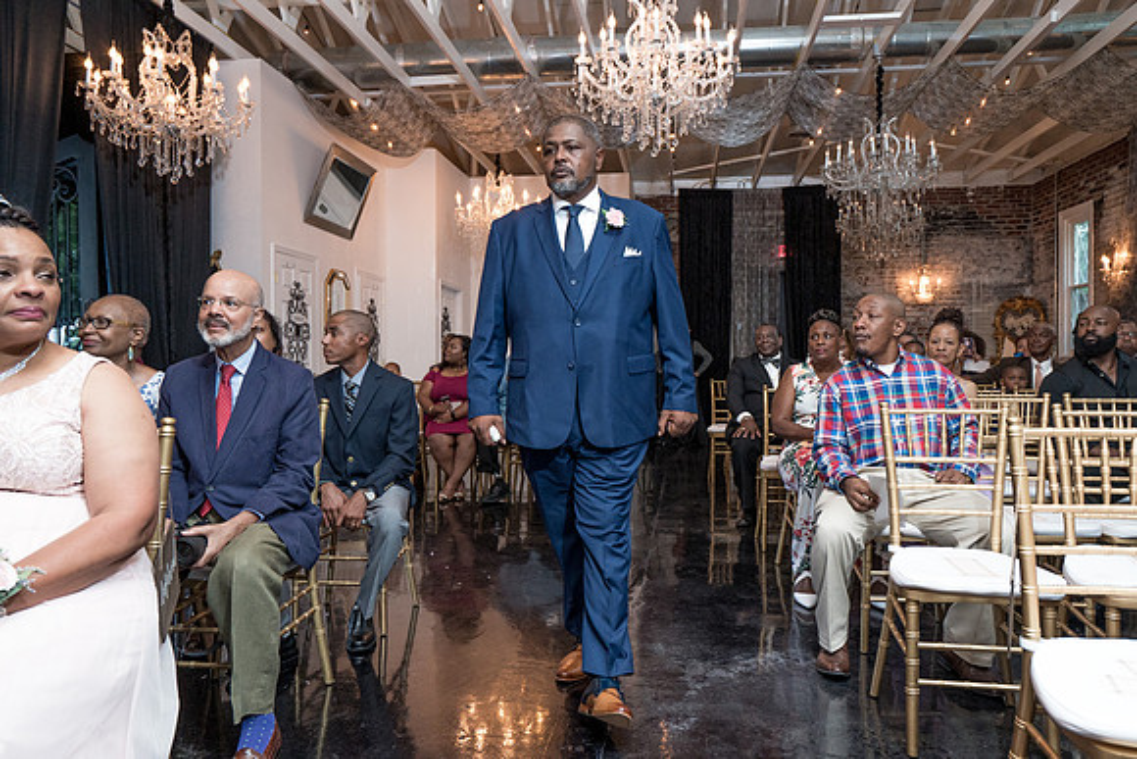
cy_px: 375
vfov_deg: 50.2
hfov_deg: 70.1
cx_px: 593
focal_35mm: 26
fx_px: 810
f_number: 4
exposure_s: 1/200
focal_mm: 23
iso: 2000
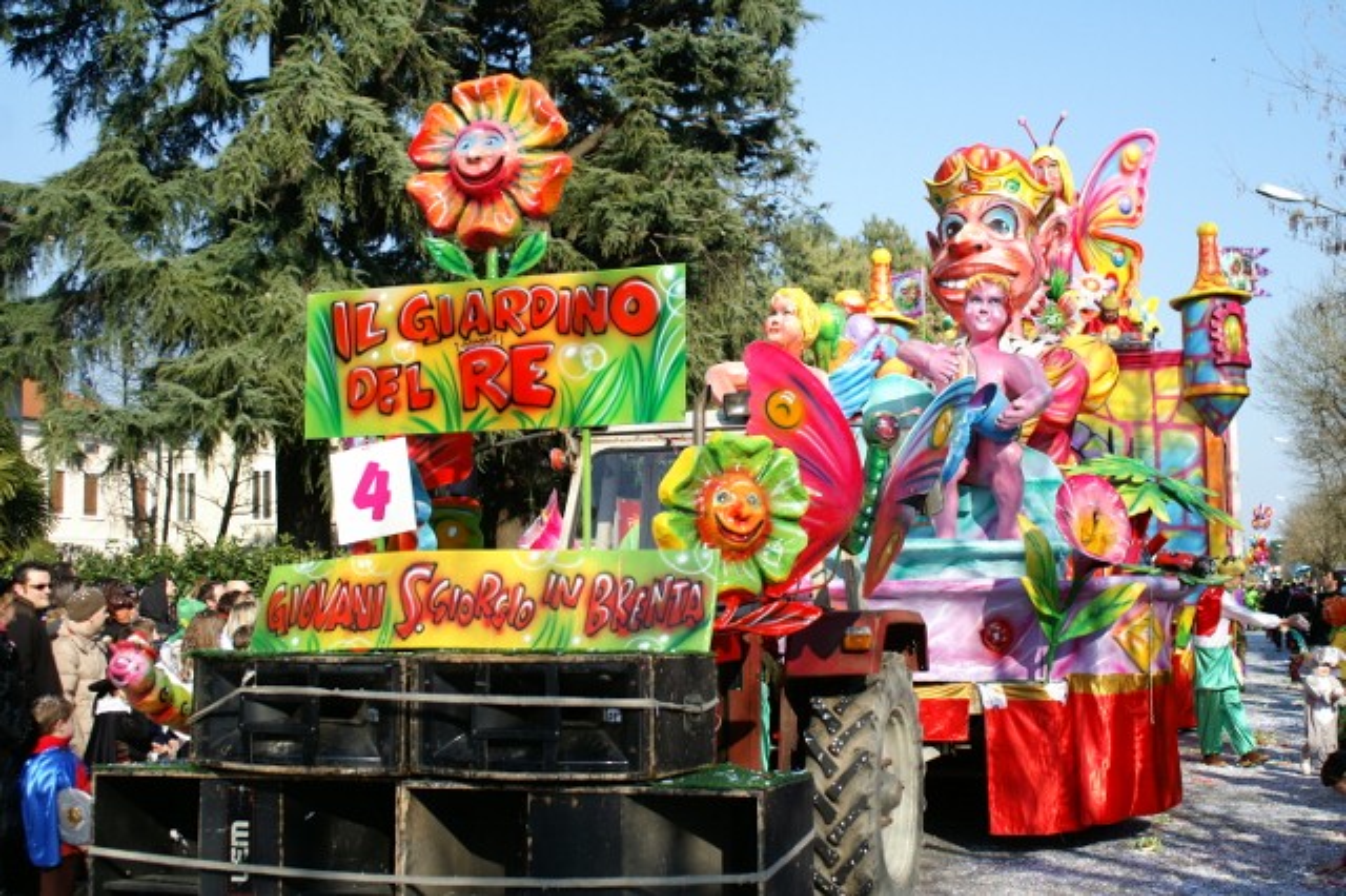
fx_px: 1569
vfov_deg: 31.9
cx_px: 673
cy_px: 448
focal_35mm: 42
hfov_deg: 46.4
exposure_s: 1/640
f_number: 5.6
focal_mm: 28
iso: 200
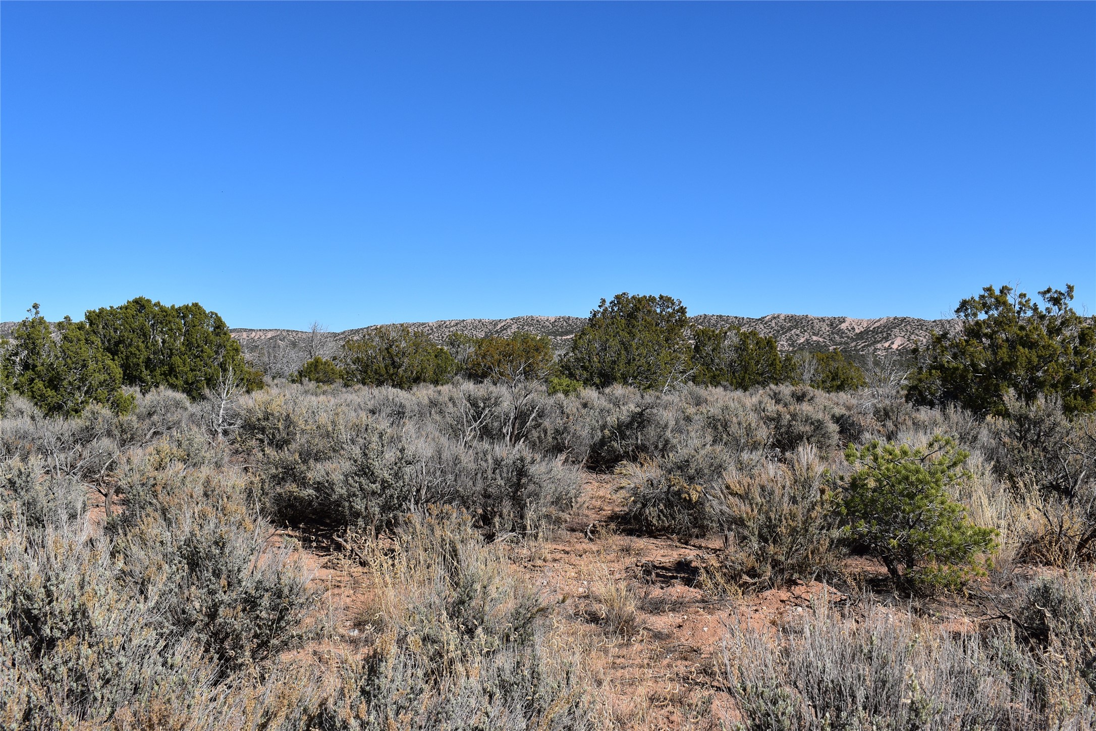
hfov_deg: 51.3
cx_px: 548
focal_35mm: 38
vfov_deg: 35.5
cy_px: 366
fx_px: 1142
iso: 280
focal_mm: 25
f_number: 11
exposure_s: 1/500
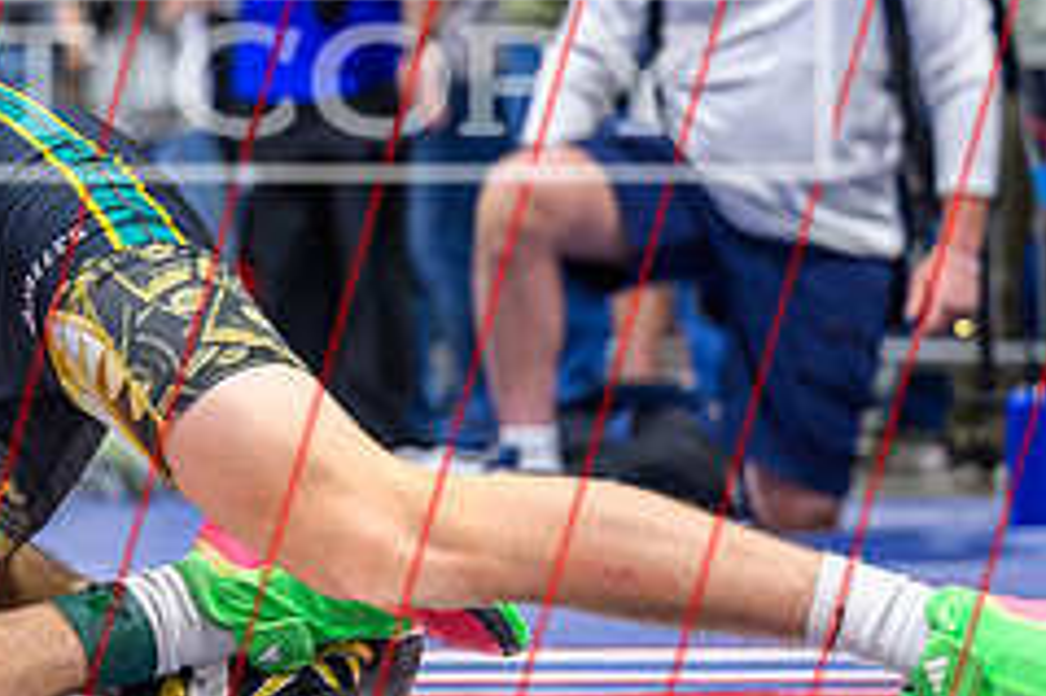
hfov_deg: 6.5
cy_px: 183
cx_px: -438
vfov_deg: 4.4
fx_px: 9088
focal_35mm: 313
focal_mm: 93
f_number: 2.8
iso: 4000
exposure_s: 1/800
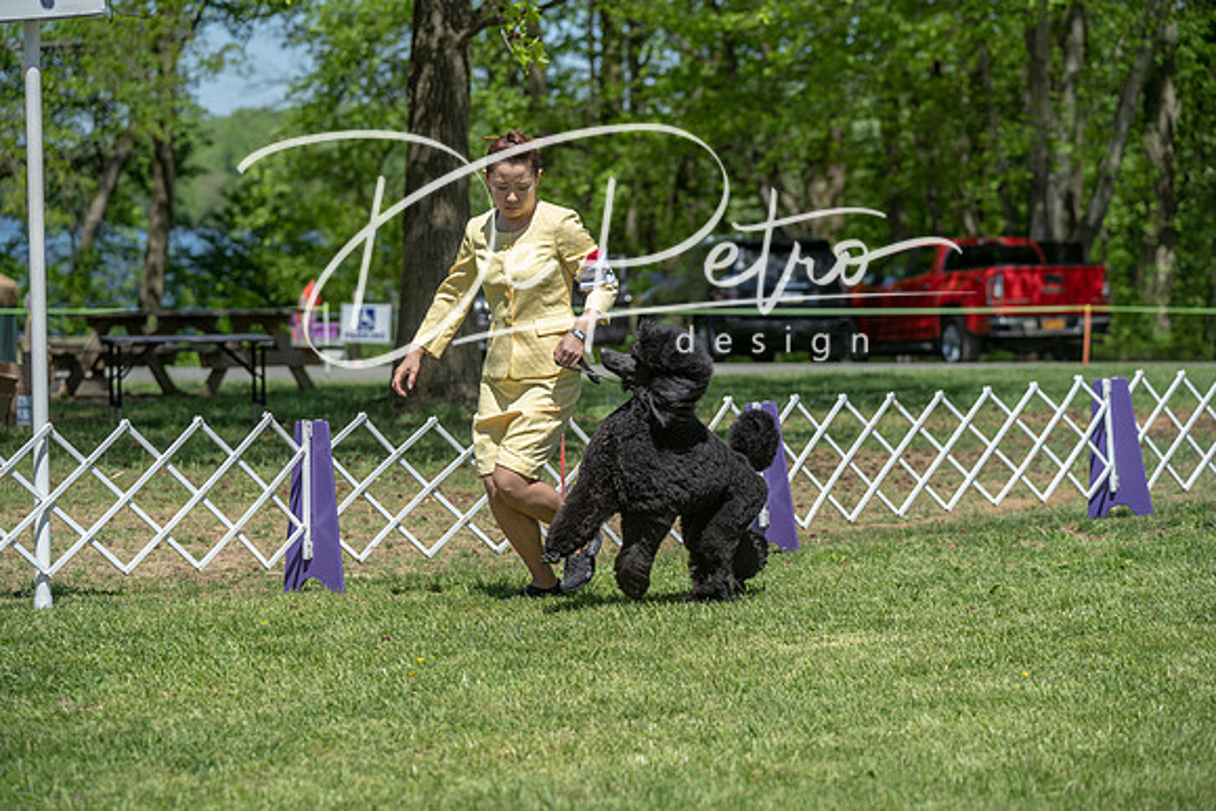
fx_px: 4054
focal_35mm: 120
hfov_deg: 17.1
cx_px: 608
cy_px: 406
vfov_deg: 11.4
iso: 250
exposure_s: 1/1000
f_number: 5
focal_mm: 120
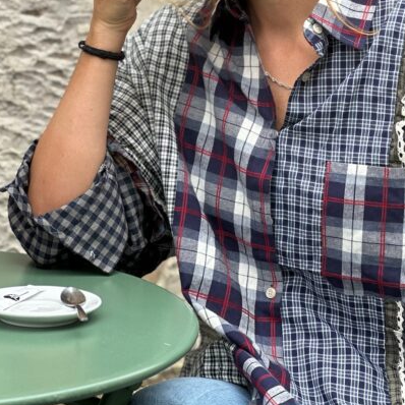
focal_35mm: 130
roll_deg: -1.1
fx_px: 1721
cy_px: 38
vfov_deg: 13.3
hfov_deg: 13.4
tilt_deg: -2.7
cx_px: 269
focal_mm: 9
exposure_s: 1/121
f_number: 2.8
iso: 40
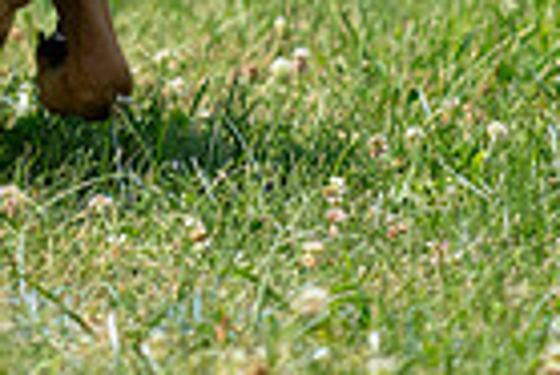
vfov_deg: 1.6
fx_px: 13018
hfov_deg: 2.5
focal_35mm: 836
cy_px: -365
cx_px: -258
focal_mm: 200
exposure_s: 1/4000
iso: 1000
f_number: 5.6
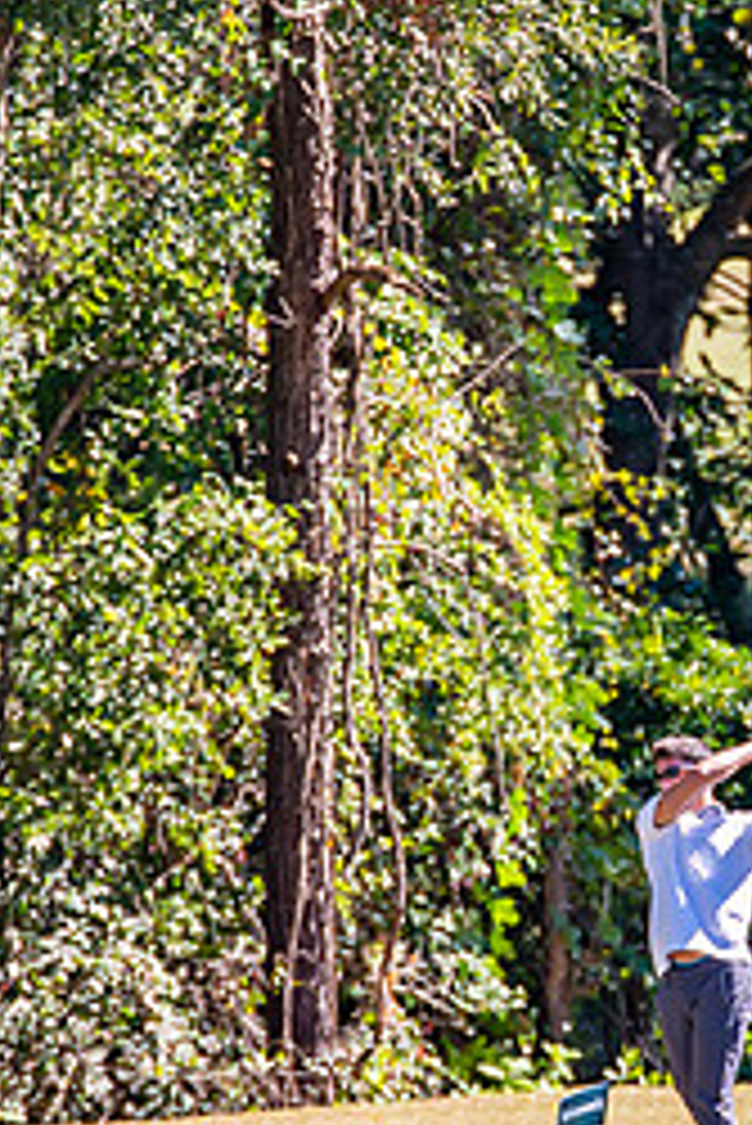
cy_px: 741
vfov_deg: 3.3
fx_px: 19617
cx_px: 803
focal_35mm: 627
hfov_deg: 2.2
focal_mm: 200
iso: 100
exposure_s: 1/800
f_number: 3.2
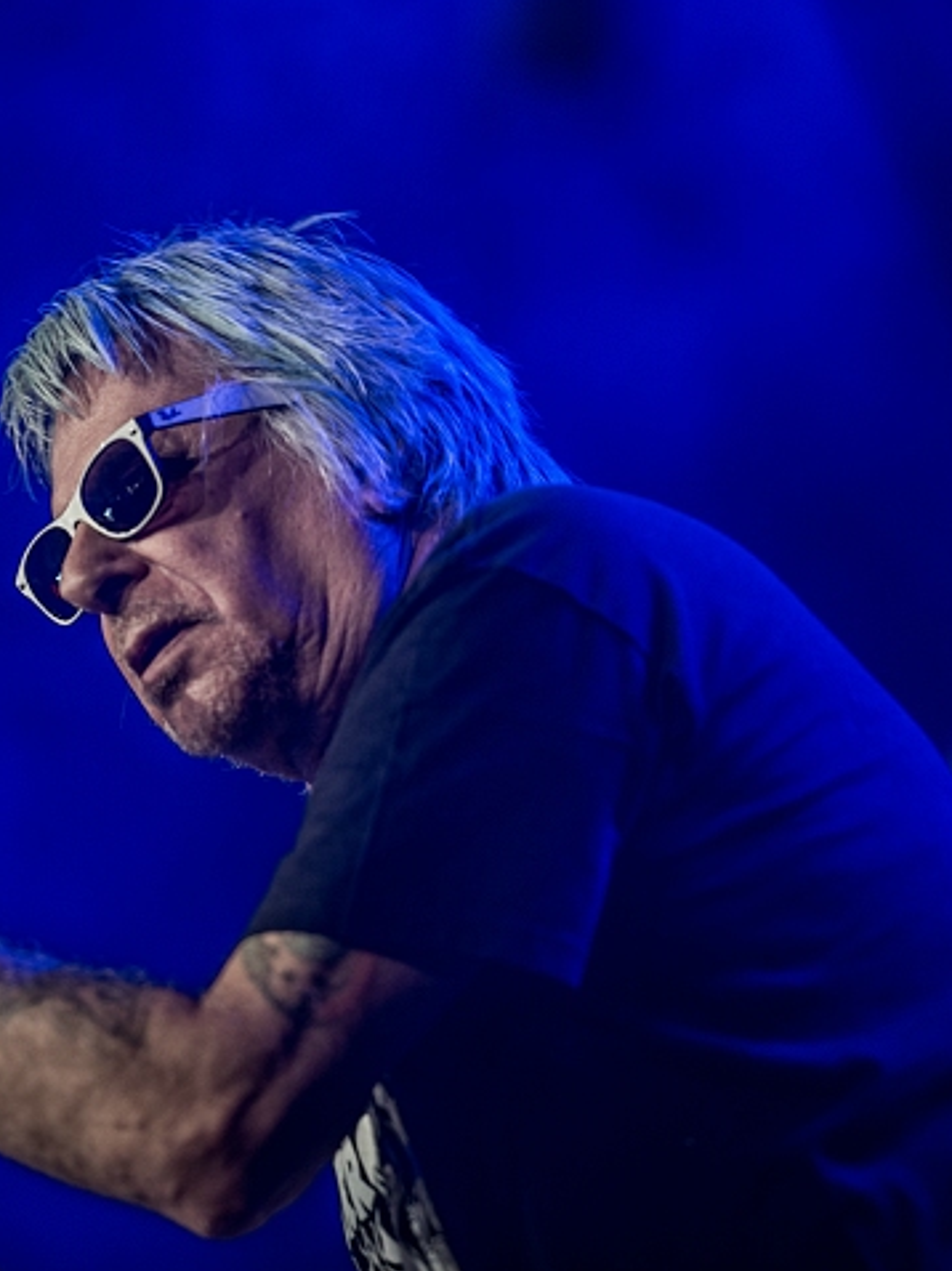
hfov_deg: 5.1
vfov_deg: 6.8
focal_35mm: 290
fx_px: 10644
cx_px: 327
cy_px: 637
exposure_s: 1/125
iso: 640
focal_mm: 200
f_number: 2.8
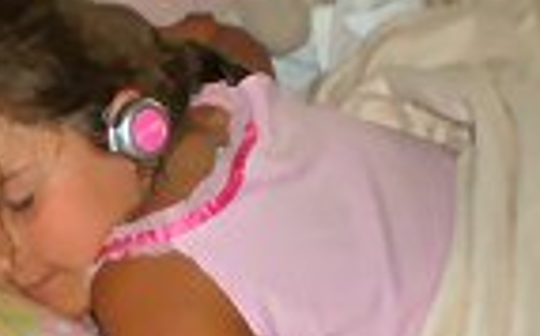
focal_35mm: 113
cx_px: 4
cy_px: 204
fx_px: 1661
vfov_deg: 11.5
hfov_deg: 18.0
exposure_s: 1/60
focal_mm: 6.3
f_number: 3.1
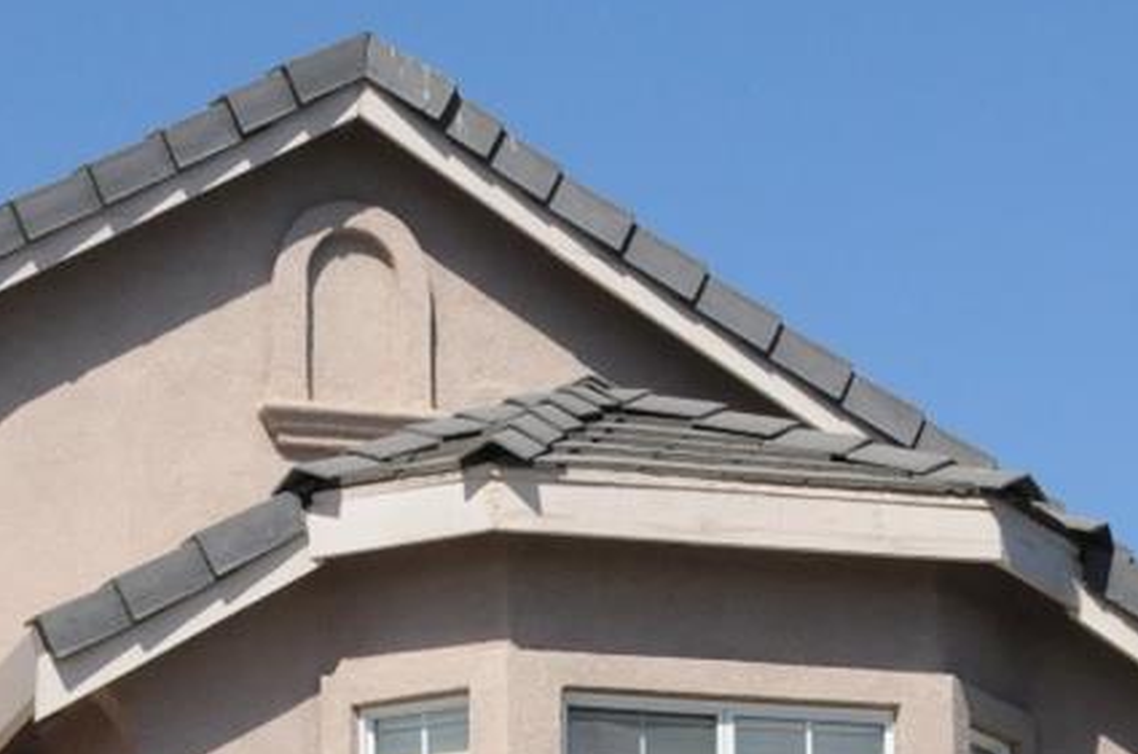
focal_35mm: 170
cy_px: 1220
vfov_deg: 7.9
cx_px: 631
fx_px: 5364
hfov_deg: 12.1
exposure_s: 1/800
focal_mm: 32
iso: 800
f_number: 14
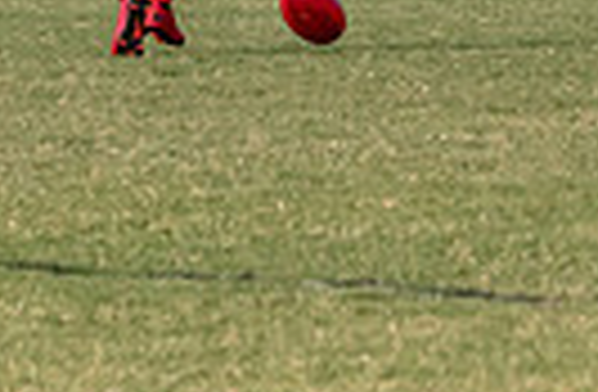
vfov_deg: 1.0
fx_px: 23351
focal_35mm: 1414
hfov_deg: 1.5
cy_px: -114
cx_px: 537
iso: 800
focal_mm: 185
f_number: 6.3
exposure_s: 1/2000
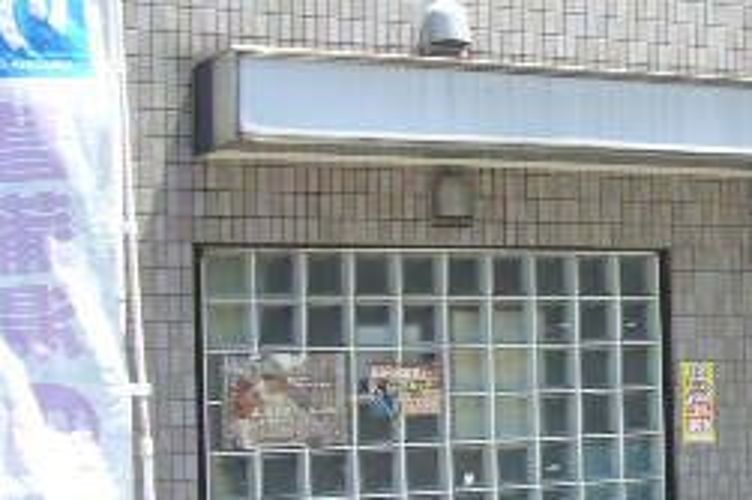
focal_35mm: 85
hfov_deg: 22.6
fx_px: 1774
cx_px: 815
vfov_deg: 16.0
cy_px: 335
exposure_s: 1/320
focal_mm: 4.6
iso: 80
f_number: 2.8
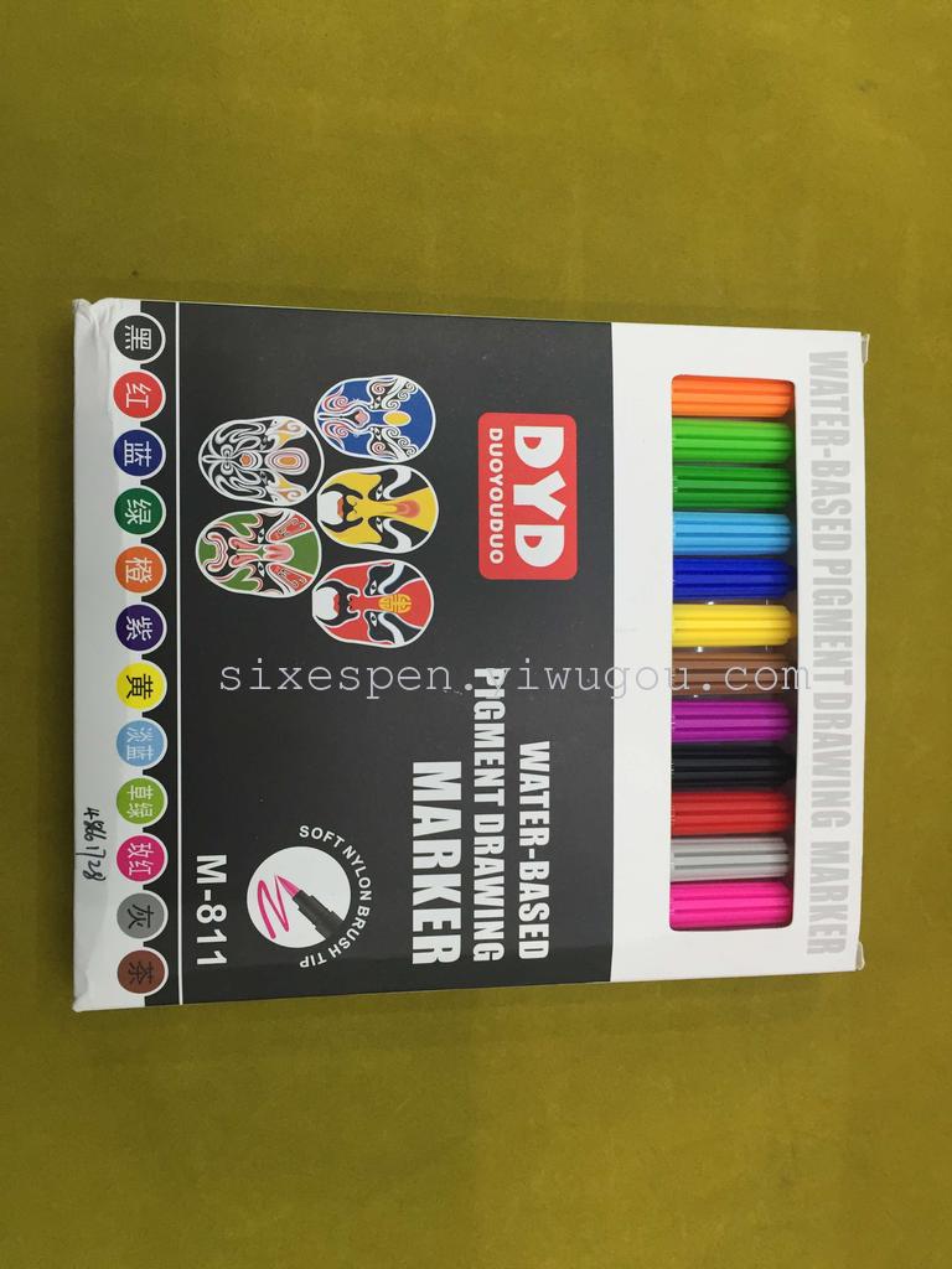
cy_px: 634
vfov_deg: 61.7
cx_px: 476
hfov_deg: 48.2
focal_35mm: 29
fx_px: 1063
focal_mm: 4.15
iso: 50
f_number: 2.2
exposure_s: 1/33
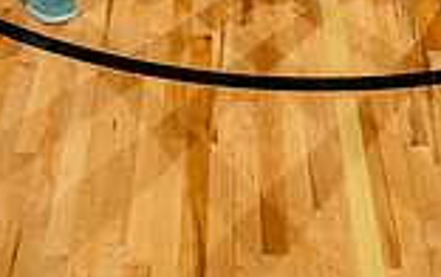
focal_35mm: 85
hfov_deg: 24.3
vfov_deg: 12.7
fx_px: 1023
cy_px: -342
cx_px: 243
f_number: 8
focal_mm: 29
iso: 200
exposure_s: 1/250
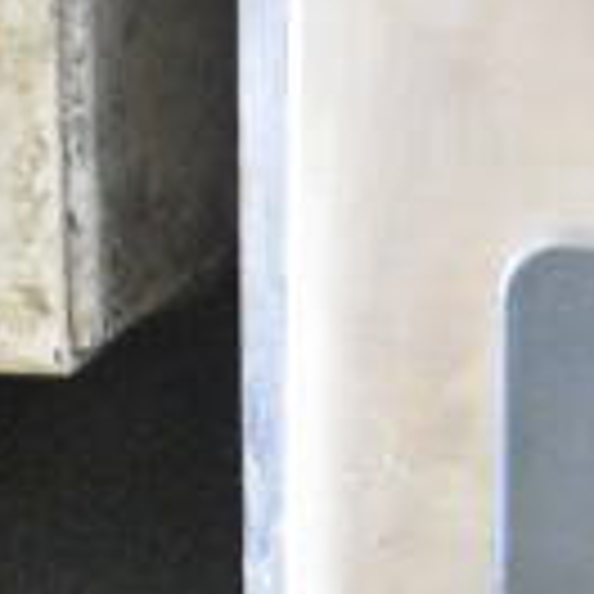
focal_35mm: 224
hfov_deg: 7.5
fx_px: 4349
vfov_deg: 7.8
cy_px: 398
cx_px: 1174
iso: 25600
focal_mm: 38
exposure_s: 1/60
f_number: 4.8
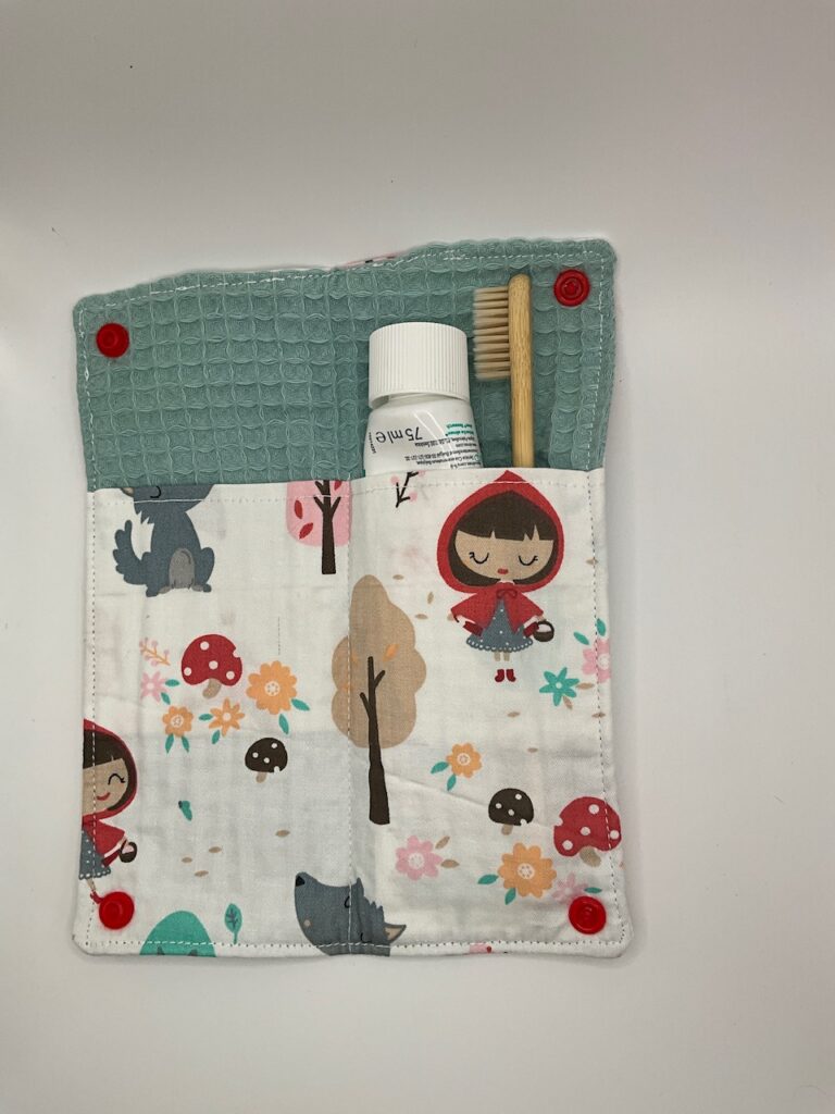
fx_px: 933
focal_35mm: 29
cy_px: 557
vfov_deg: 61.7
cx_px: 418
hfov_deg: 48.2
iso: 25
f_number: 1.8
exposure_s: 1/362
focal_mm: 3
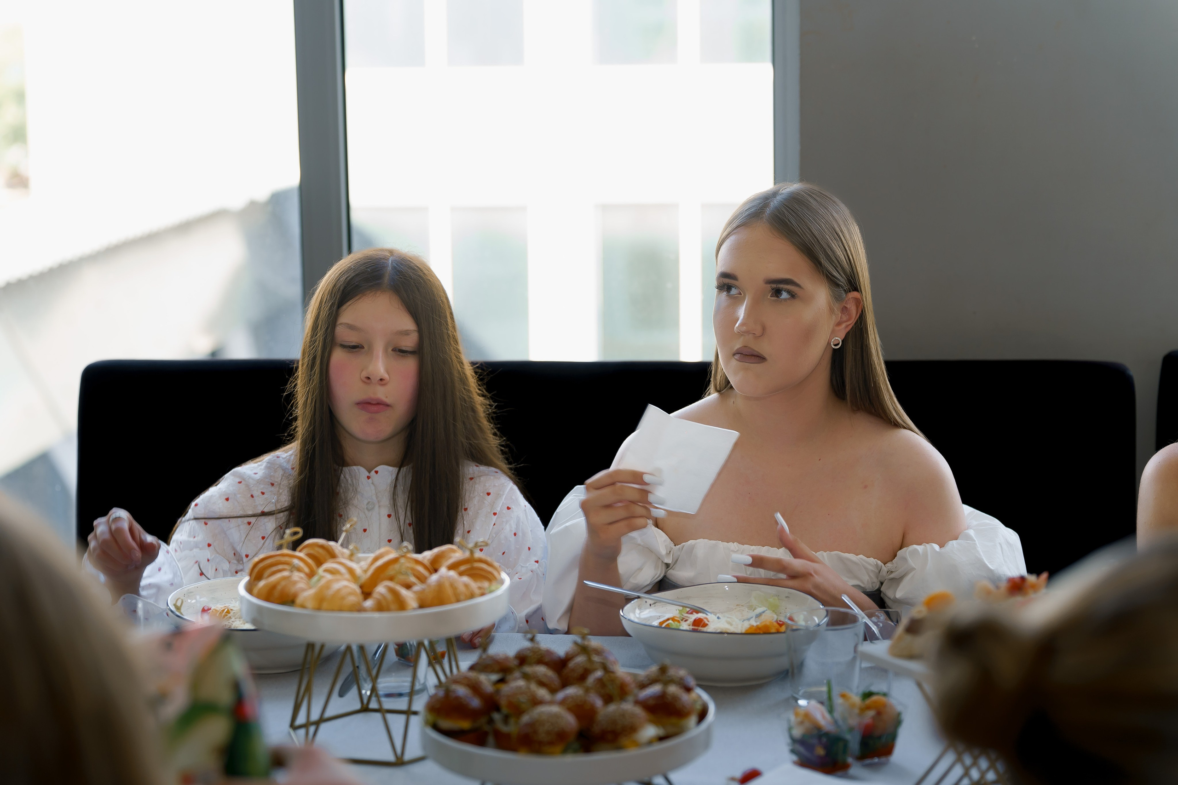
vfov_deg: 19.7
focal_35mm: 69
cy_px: 392
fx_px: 2258
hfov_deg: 29.2
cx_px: 589
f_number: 3.2
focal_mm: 69
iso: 250
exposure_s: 1/125
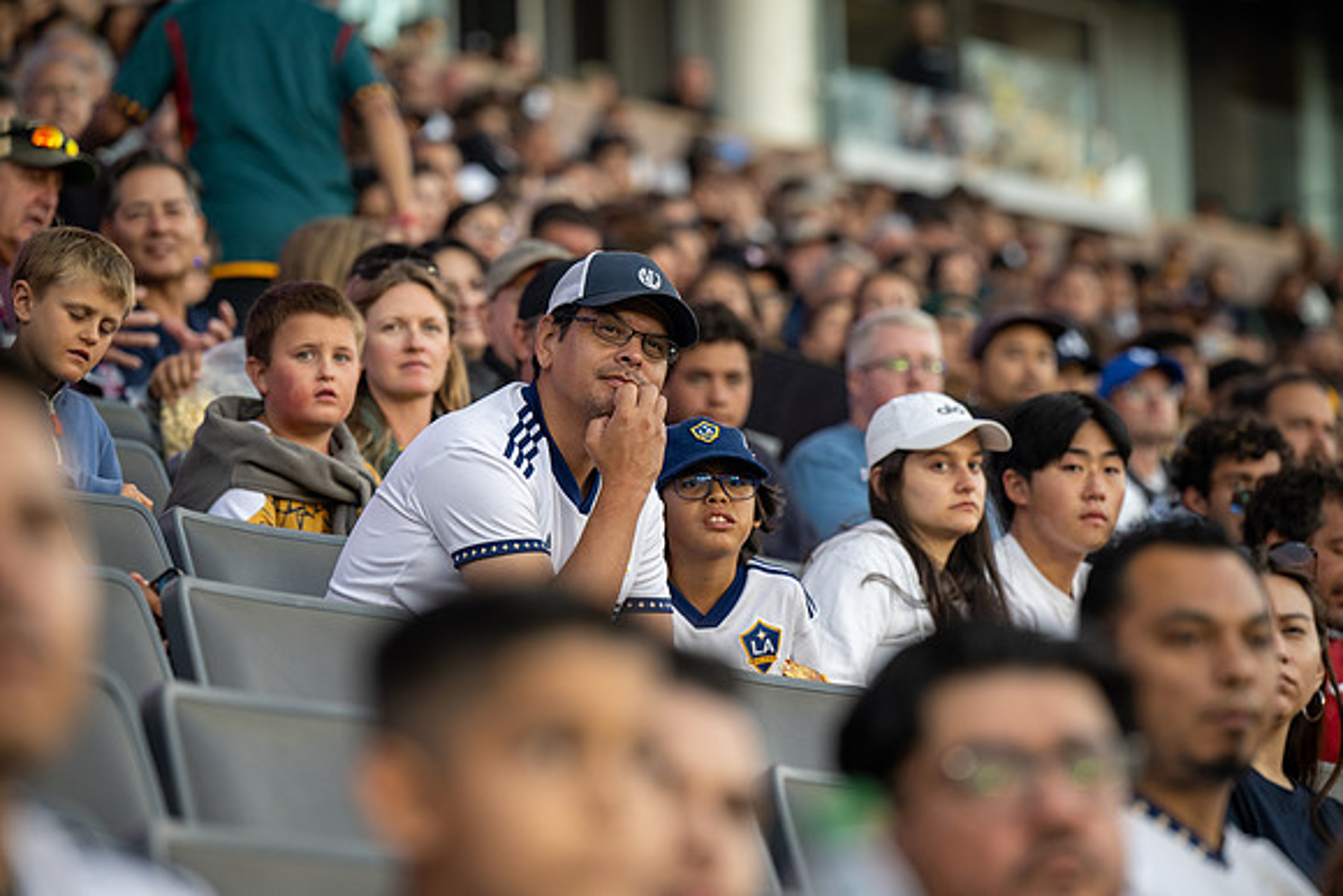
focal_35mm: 200
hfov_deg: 10.3
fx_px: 7463
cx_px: 672
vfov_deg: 6.9
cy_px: 448
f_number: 4
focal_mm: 200
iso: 560
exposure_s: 1/200
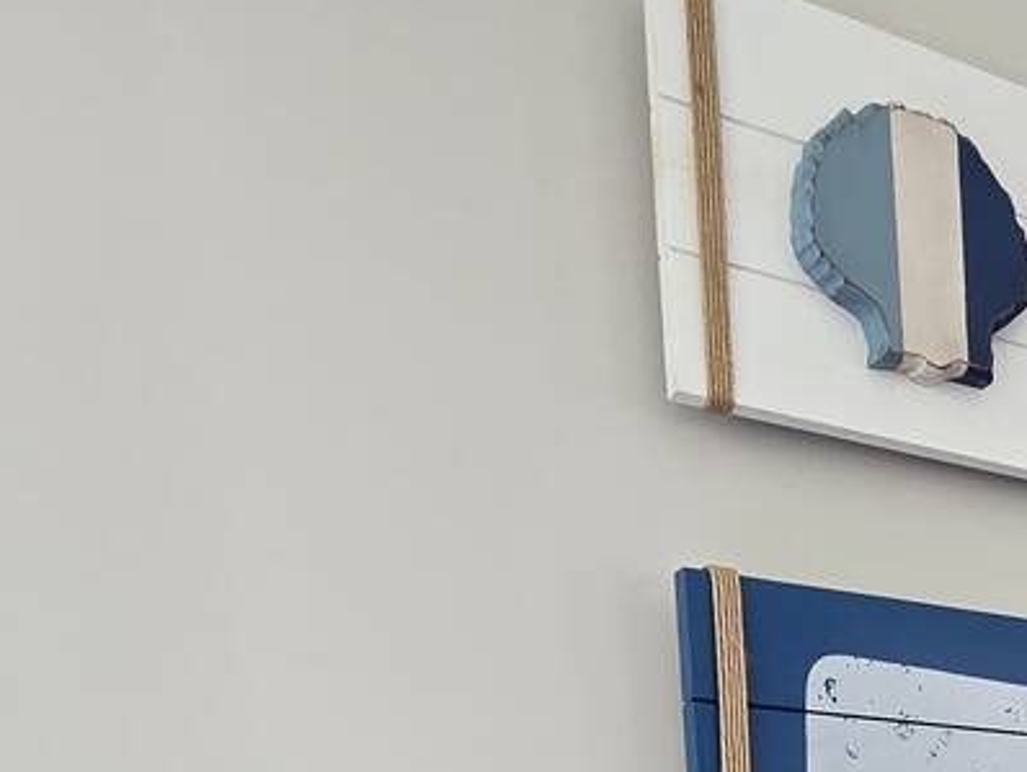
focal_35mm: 47
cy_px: 1366
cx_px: 1153
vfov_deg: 21.3
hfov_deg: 34.4
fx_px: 1395
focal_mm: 2.2
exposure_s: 1/60
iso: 200
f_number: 2.2
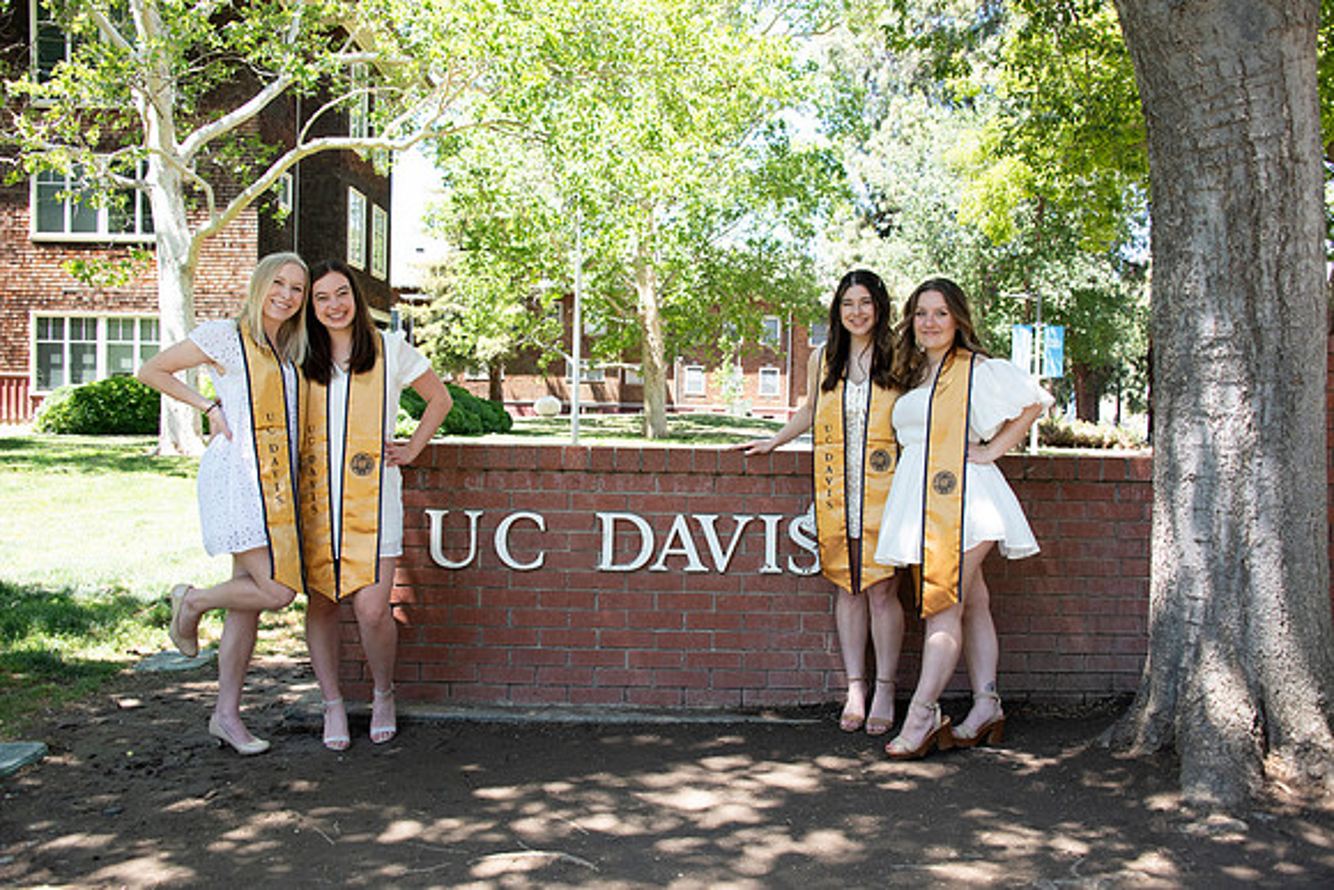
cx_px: 667
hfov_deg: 58.7
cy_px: 445
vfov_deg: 41.1
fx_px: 1186
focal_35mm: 32
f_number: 5.6
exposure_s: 1/320
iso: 640
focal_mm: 32
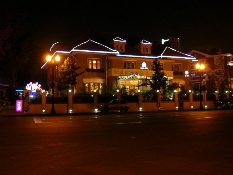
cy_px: 88
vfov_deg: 37.7
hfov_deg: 49.0
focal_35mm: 38
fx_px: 256
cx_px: 116
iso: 50
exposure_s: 1/2
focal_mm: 6
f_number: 2.9
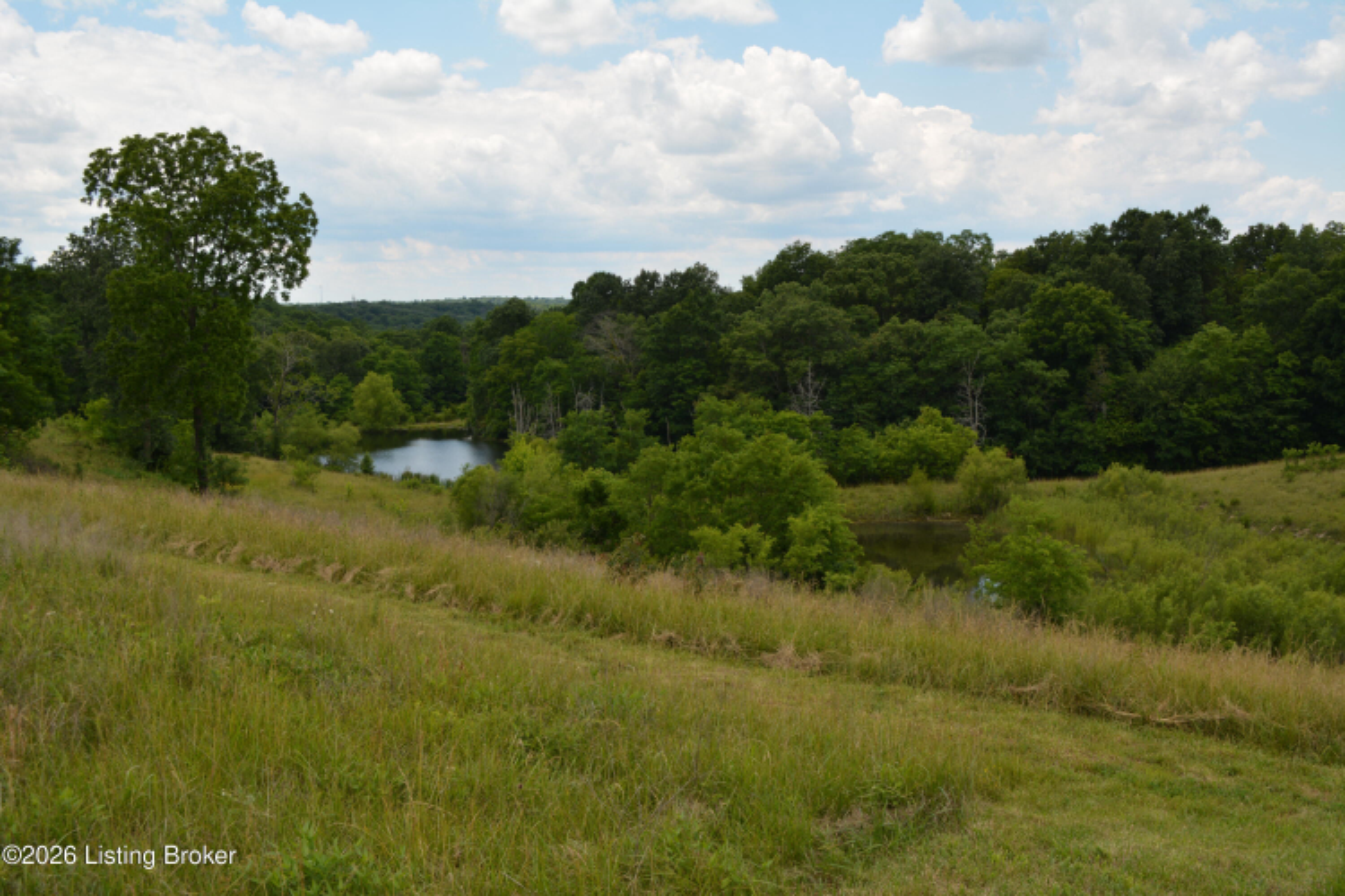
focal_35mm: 36
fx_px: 1345
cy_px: 448
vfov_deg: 36.9
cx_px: 672
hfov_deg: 53.1
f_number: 8
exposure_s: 1/200
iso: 100
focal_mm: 24
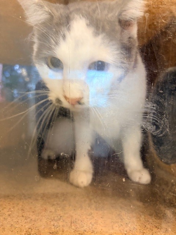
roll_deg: -2.1
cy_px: 118
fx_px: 176
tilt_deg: -12.0
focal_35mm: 26
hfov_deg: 53.1
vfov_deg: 67.3
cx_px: 88
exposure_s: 1/60
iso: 320
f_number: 1.6
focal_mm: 5.96
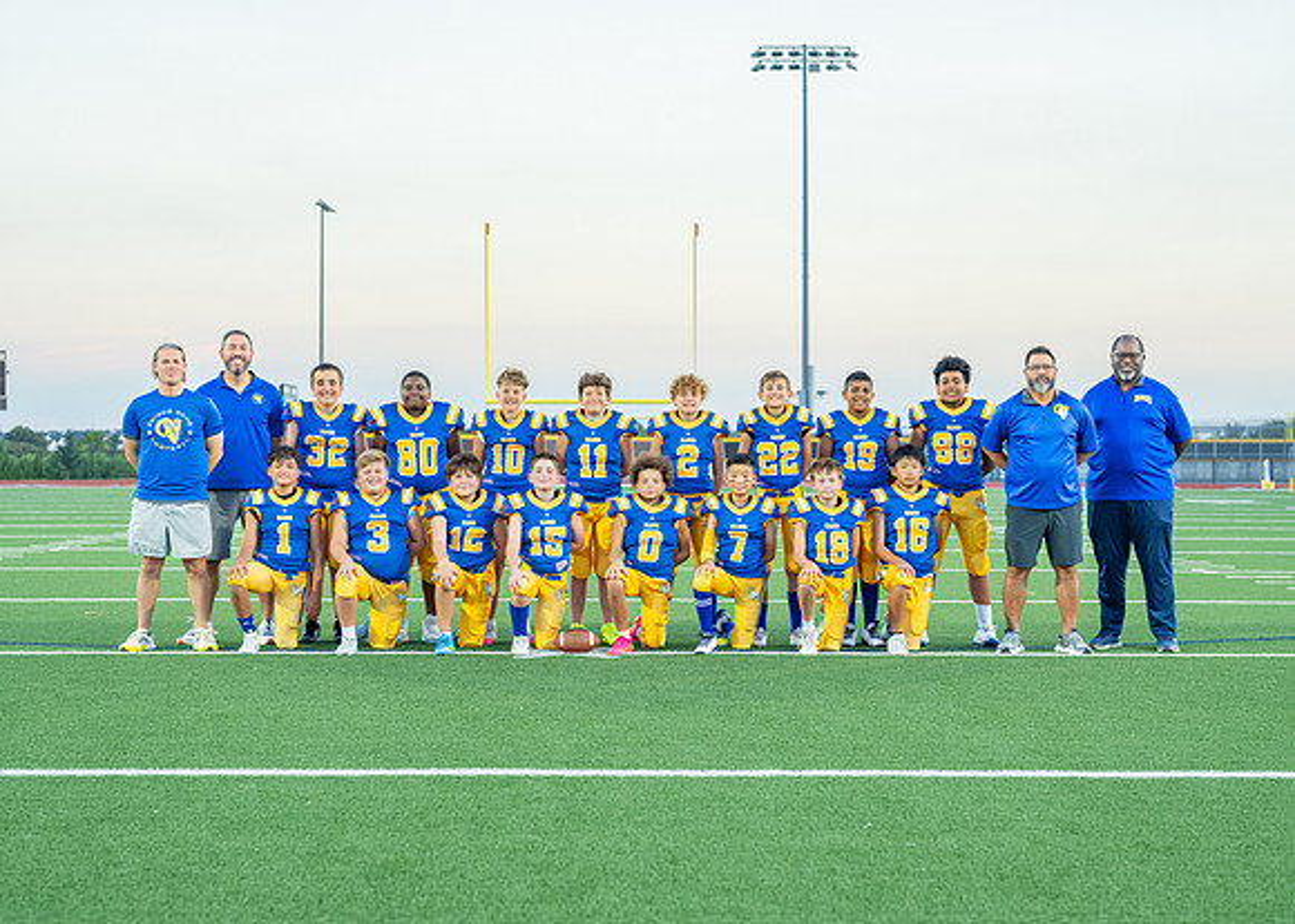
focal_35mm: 61
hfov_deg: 32.2
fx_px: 2245
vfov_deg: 23.2
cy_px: 534
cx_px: 622
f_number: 2.8
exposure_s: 1/320
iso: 800
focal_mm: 50
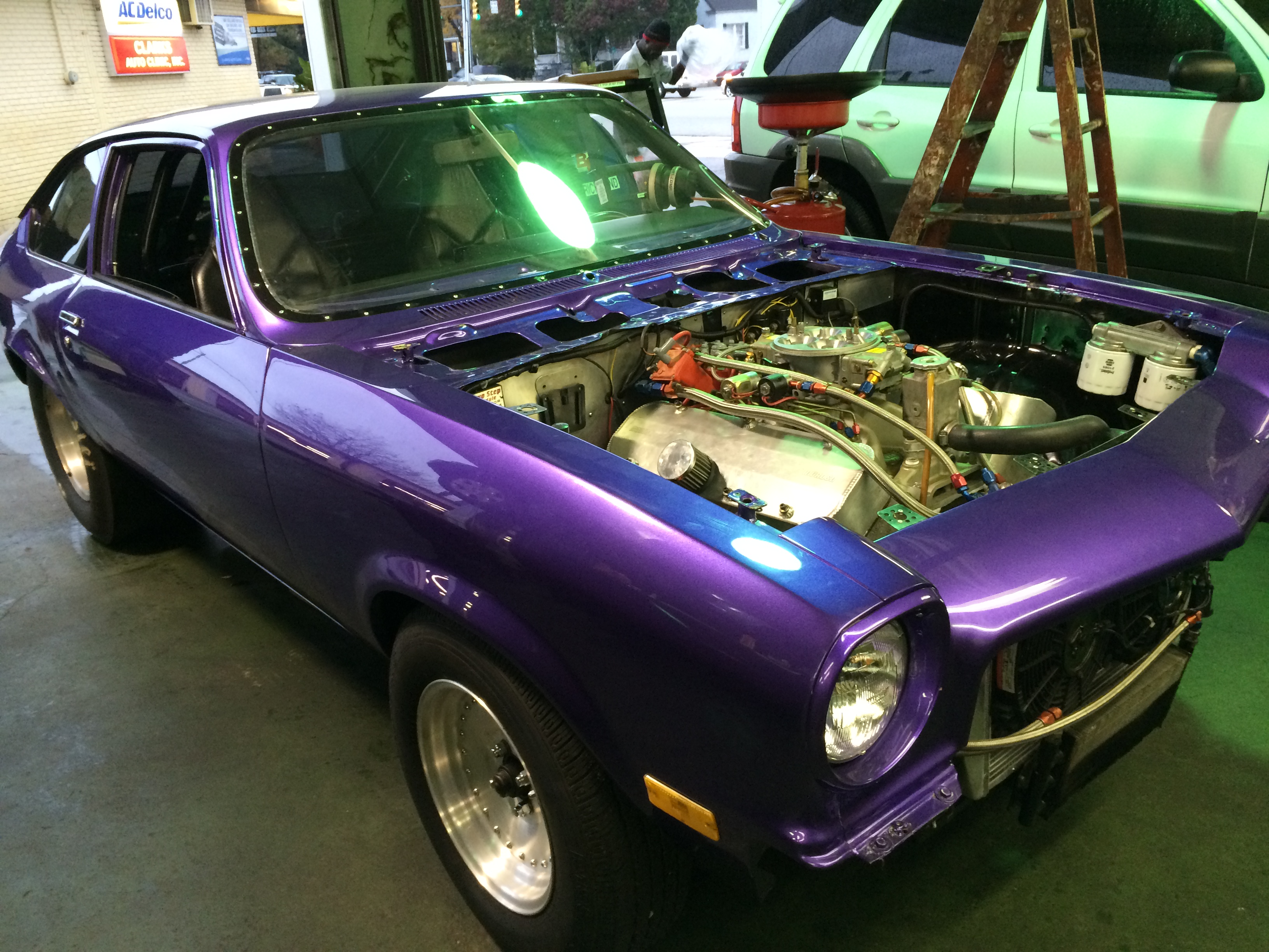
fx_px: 1063
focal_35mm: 29
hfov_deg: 61.7
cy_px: 476
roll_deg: +4.7
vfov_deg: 48.2
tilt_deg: -21.3
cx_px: 634
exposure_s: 1/30
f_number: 2.2
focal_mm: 4.15
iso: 200
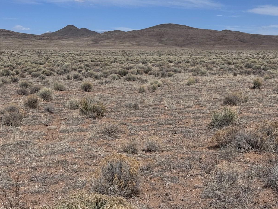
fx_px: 514
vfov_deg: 22.9
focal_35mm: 64
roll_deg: -0.5
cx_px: 158
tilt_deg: -7.8
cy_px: 107
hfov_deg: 30.2
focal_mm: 6.76
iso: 64
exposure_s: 1/10526
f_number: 1.78
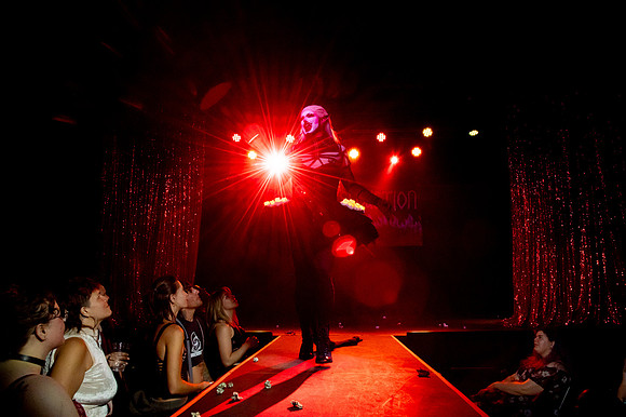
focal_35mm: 28
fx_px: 487
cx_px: 313
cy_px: 208
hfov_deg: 65.5
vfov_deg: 46.4
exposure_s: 1/80
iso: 6400
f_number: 13
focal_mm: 28
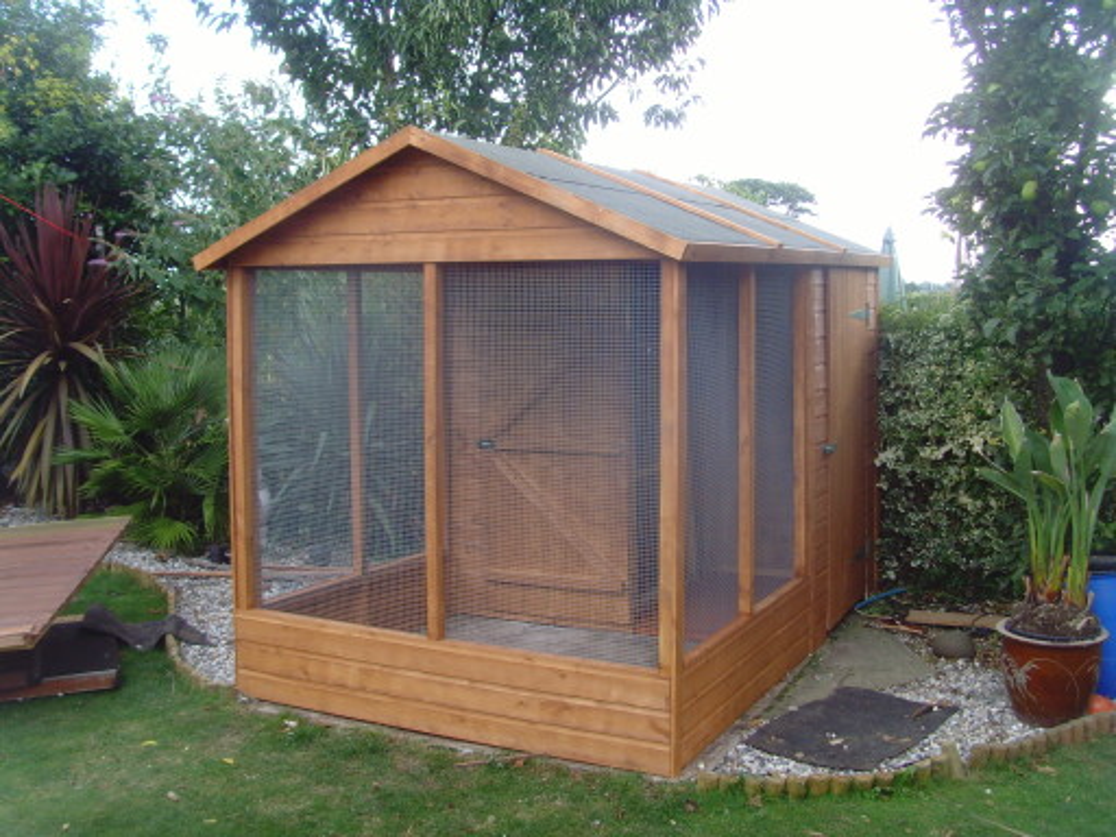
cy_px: 418
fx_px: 1257
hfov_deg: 47.9
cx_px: 558
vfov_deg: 36.8
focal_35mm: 39
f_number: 3.5
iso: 100
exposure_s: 1/90
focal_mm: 6.6
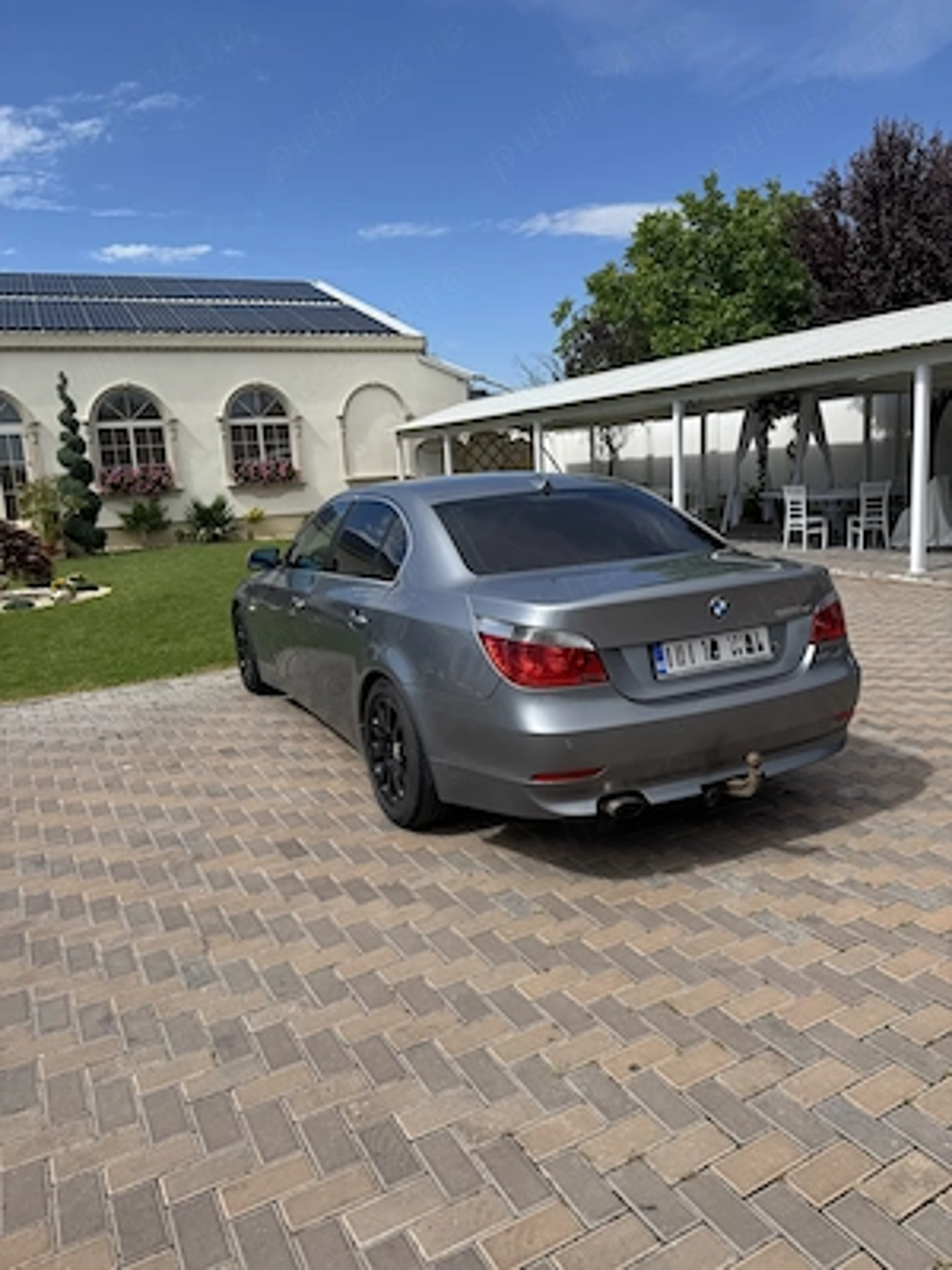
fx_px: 880
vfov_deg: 71.6
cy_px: 635
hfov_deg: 56.8
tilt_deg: -8.3
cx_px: 476
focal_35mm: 24
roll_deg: +2.1
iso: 80
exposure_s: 1/4608
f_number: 1.78
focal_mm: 6.76
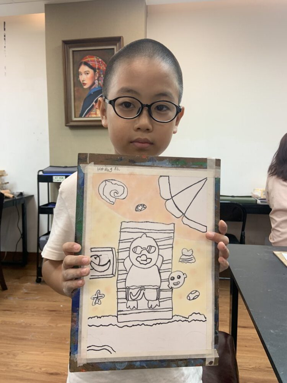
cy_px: 192
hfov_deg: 53.1
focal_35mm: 26
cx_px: 144
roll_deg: -0.1
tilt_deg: -4.0
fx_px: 287
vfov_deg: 67.3
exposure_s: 1/121
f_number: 1.8
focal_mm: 4.25
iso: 100
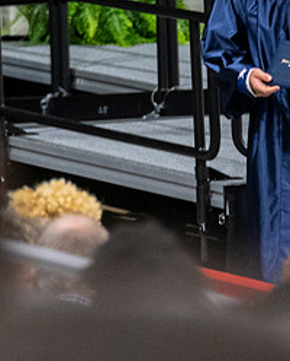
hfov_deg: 1.8
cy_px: 104
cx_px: 353
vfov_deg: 2.2
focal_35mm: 883
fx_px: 9450
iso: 2000
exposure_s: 1/200
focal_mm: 200
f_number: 4
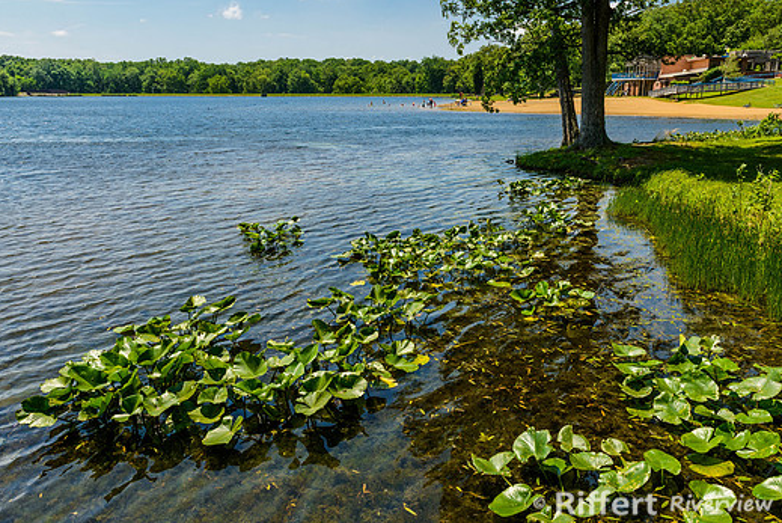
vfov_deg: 46.4
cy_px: 239
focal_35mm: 28
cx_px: 432
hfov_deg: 65.3
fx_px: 609
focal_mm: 24
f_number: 8
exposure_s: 1/640
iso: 200
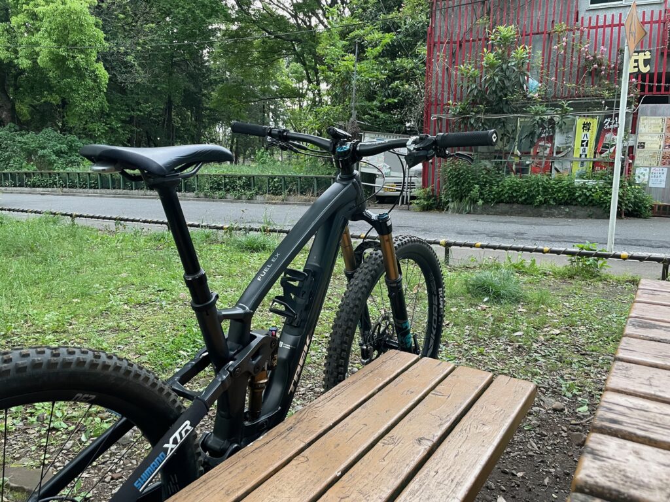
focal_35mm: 26
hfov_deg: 67.3
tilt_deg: -8.1
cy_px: 251
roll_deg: -0.3
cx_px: 335
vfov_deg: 53.1
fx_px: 503
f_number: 1.6
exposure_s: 1/60
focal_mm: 4.2
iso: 160
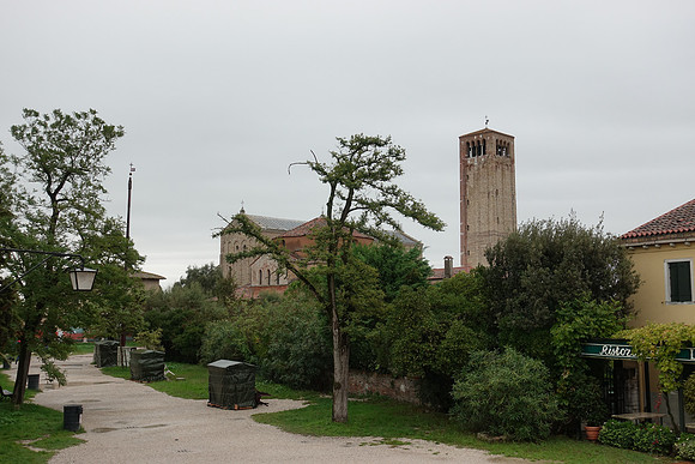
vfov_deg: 33.4
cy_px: 232
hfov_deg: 48.4
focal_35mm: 40
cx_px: 348
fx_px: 772
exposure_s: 1/160
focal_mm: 14.5
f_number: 4
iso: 125
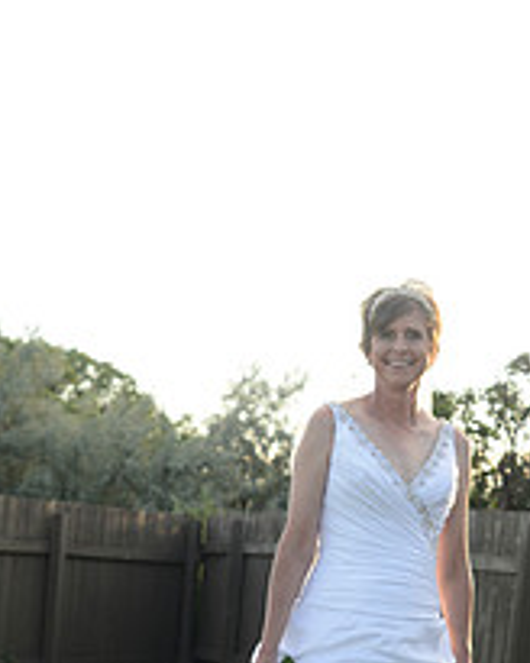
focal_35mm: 103
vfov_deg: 18.0
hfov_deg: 14.9
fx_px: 2020
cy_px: 718
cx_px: 246
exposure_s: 1/400
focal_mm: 50
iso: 400
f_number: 4.5
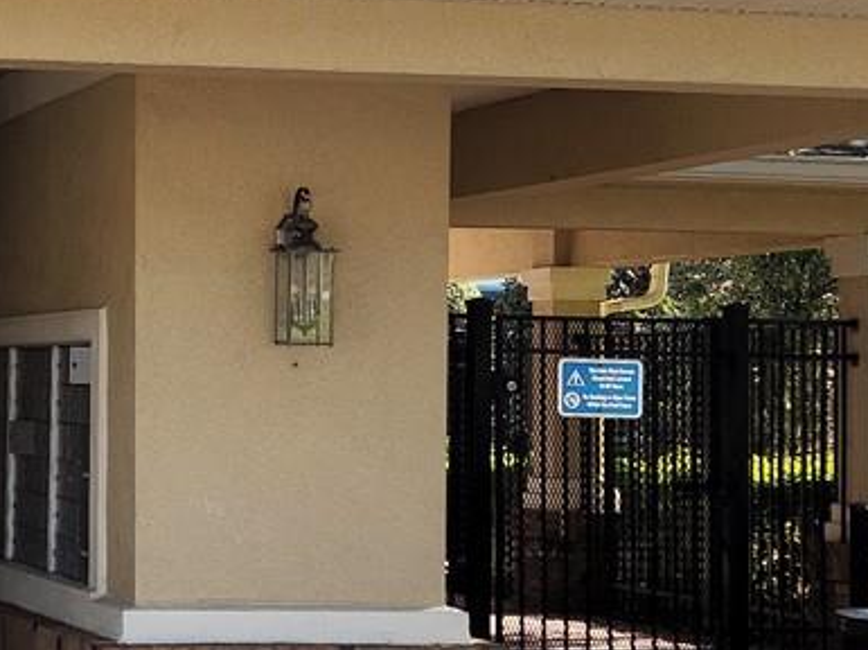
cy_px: 309
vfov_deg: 14.2
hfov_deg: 17.9
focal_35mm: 104
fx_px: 2605
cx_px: -189
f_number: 1.8
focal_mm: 7
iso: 20
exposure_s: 1/289
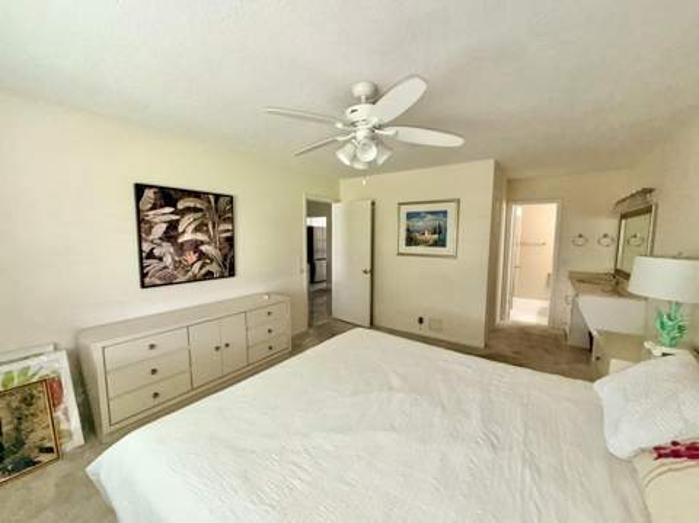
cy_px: 262
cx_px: 350
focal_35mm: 14
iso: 200
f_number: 2.2
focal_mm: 2.22
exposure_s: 1/102
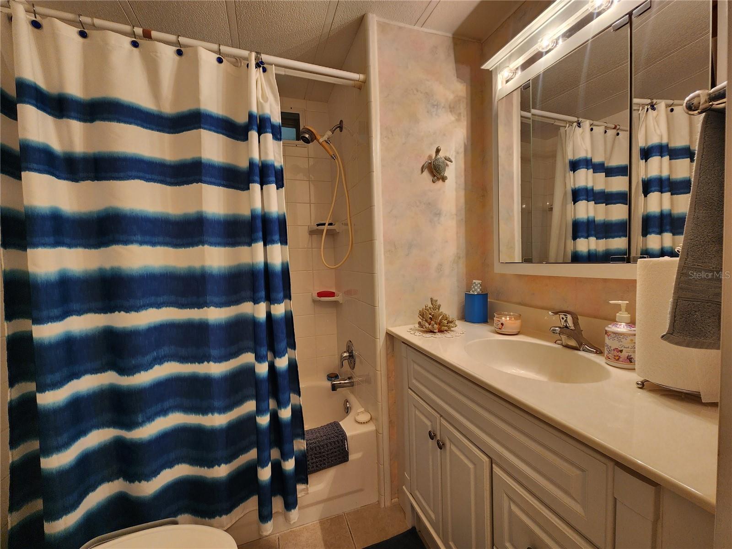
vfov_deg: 89.9
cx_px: 366
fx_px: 275
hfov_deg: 106.2
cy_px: 274
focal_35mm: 13
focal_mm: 2.2
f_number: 2.2
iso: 100
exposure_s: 1/60
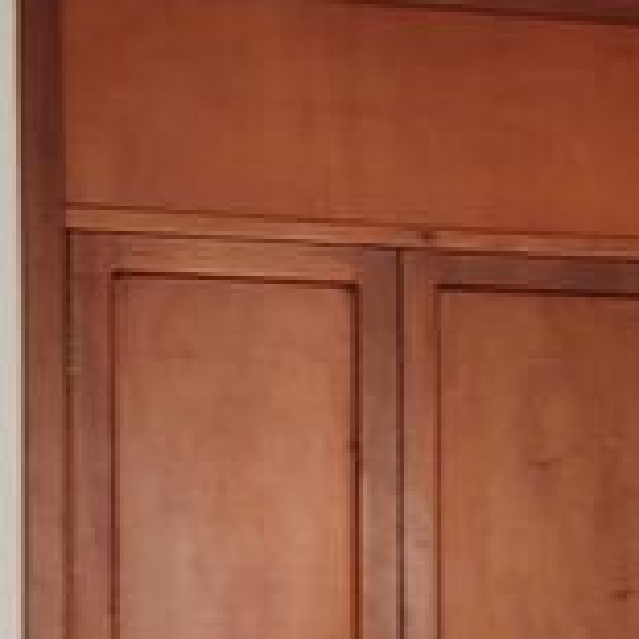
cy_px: 550
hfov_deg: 15.0
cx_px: 635
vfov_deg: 15.1
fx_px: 2381
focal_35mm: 114
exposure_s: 1/40
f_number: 1.8
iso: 250
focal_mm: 4.6
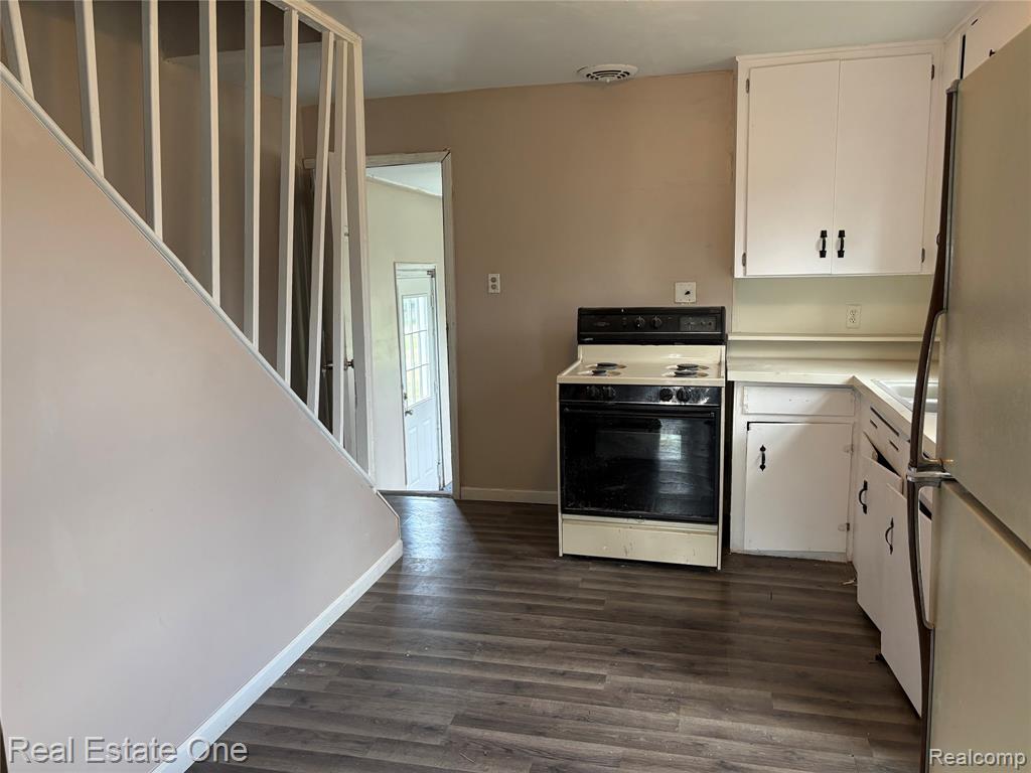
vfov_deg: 53.1
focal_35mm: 26
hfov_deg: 67.3
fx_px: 774
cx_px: 516
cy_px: 386
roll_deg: +1.4
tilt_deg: -8.6
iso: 250
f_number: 1.6
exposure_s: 1/120
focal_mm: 5.96
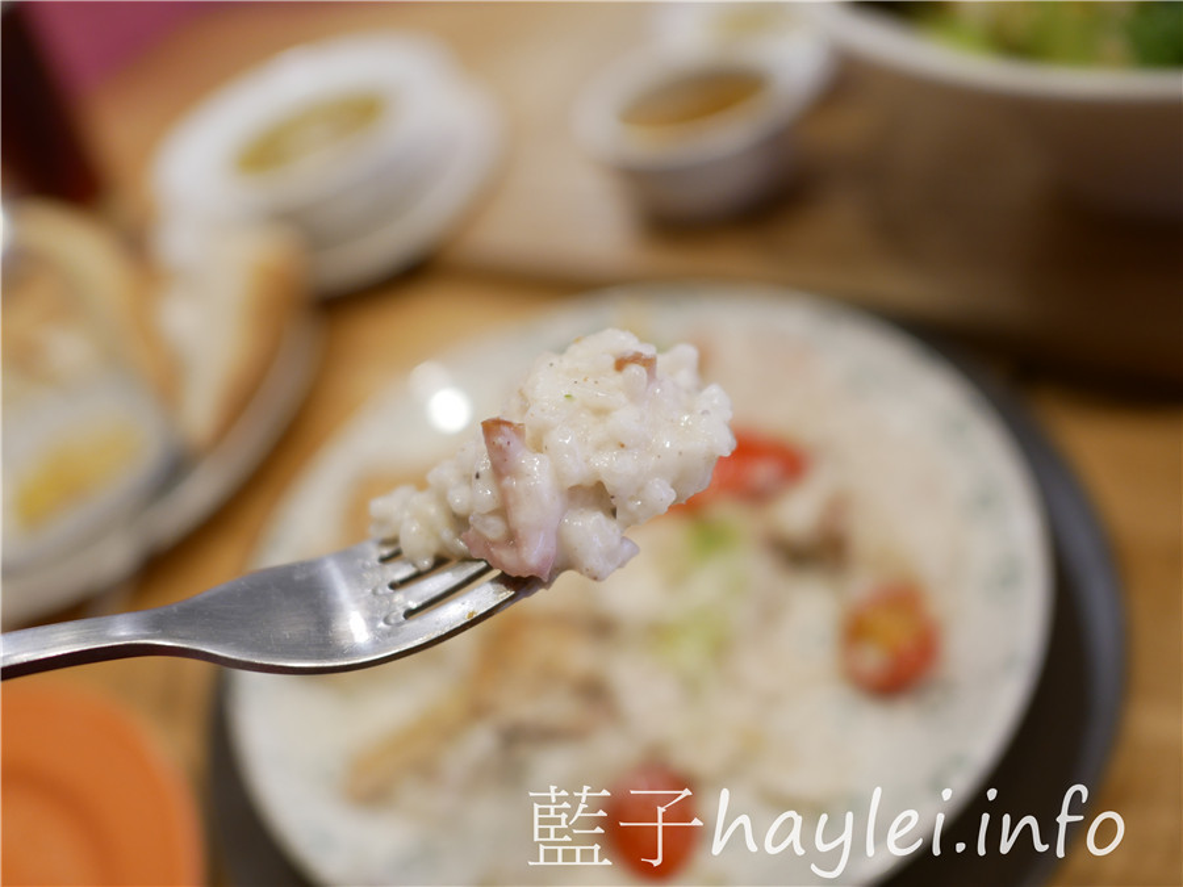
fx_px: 1025
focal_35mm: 30
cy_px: 444
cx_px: 592
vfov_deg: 46.8
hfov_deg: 60.0
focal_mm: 15
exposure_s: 1/60
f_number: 1.7
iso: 250
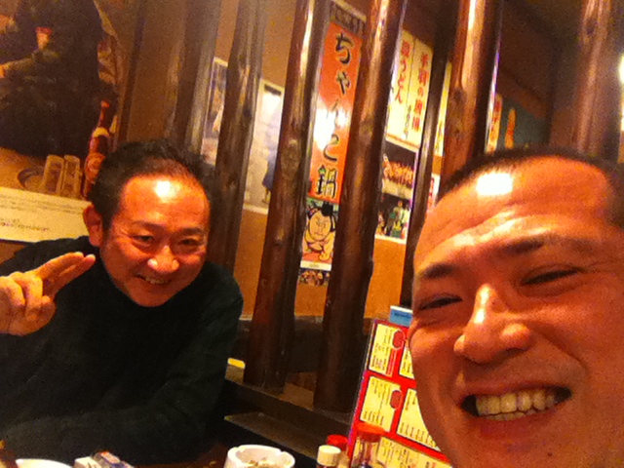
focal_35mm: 35
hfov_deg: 52.6
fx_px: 631
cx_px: 312
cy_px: 234
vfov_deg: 40.7
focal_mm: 3.85
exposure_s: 1/30
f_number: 2.4
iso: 500
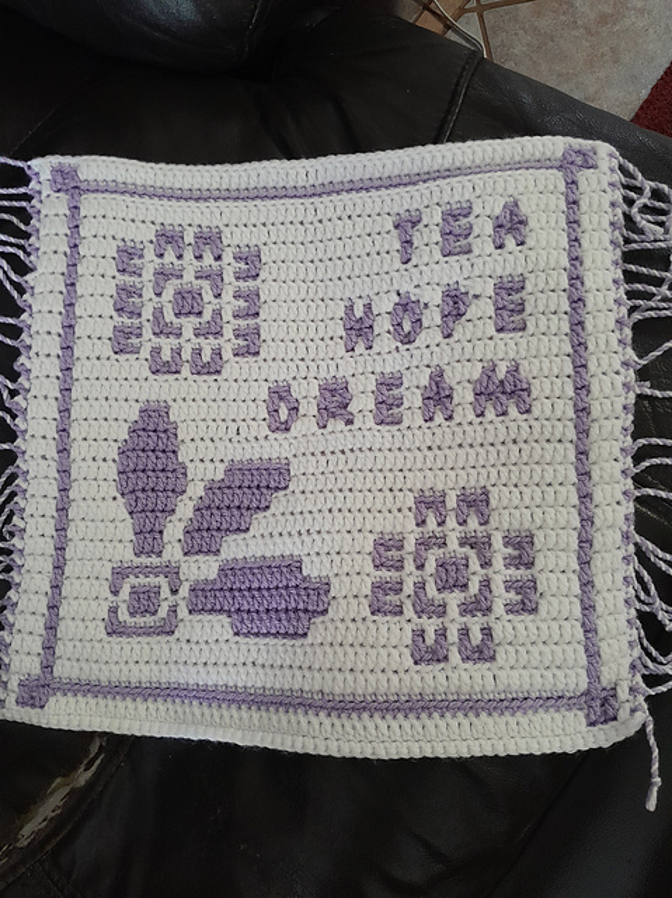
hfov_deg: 53.0
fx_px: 674
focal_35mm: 26
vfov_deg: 67.3
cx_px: 336
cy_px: 449
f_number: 1.8
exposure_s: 1/25
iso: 400
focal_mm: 3.98
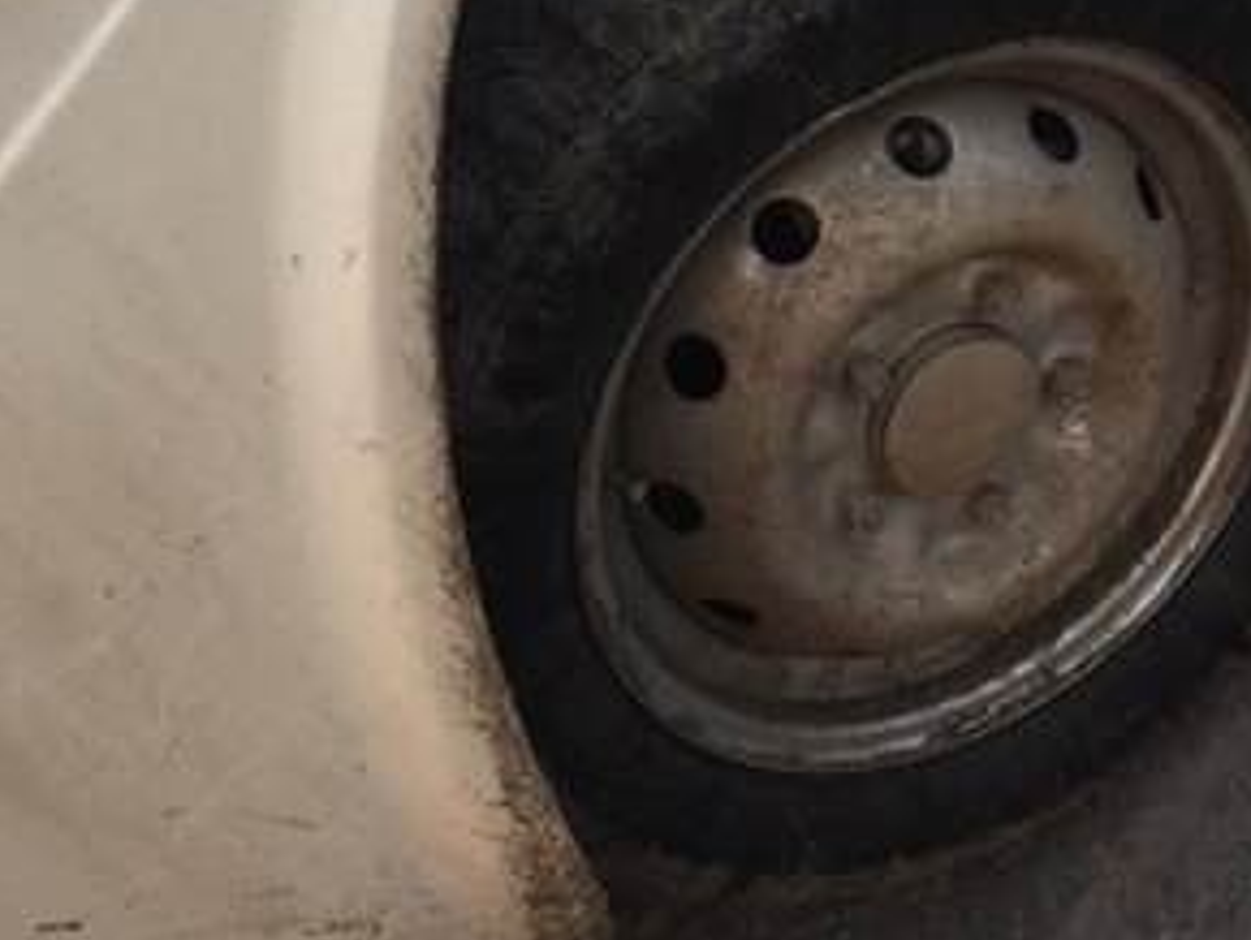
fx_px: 2387
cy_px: -93
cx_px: 789
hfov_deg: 29.2
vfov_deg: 21.2
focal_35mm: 66
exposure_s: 1/465
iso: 32
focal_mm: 4.15
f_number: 2.2
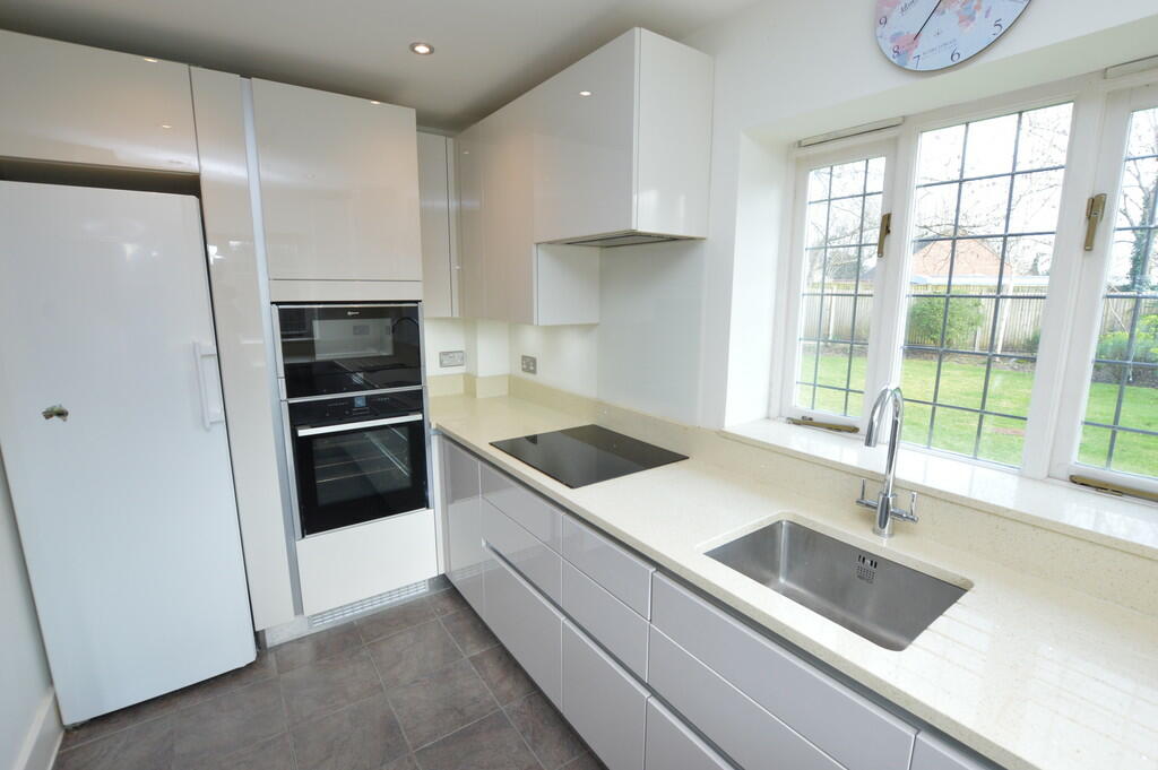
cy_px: 385
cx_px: 579
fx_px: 482
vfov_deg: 77.2
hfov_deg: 100.4
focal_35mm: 15
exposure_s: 1/30
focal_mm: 10
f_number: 9
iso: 400
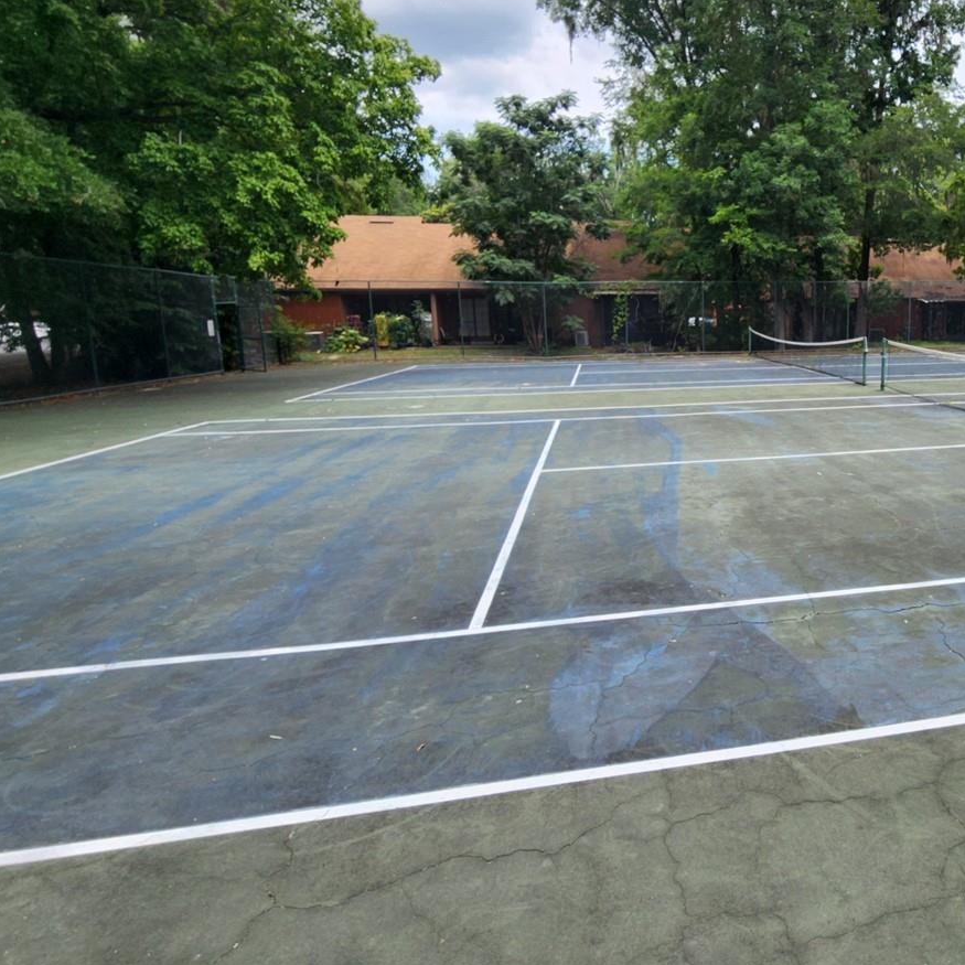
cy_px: 467
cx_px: 773
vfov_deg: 72.1
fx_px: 662
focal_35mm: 21
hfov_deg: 65.6
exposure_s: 1/590
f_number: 2.2
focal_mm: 2.2
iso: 50
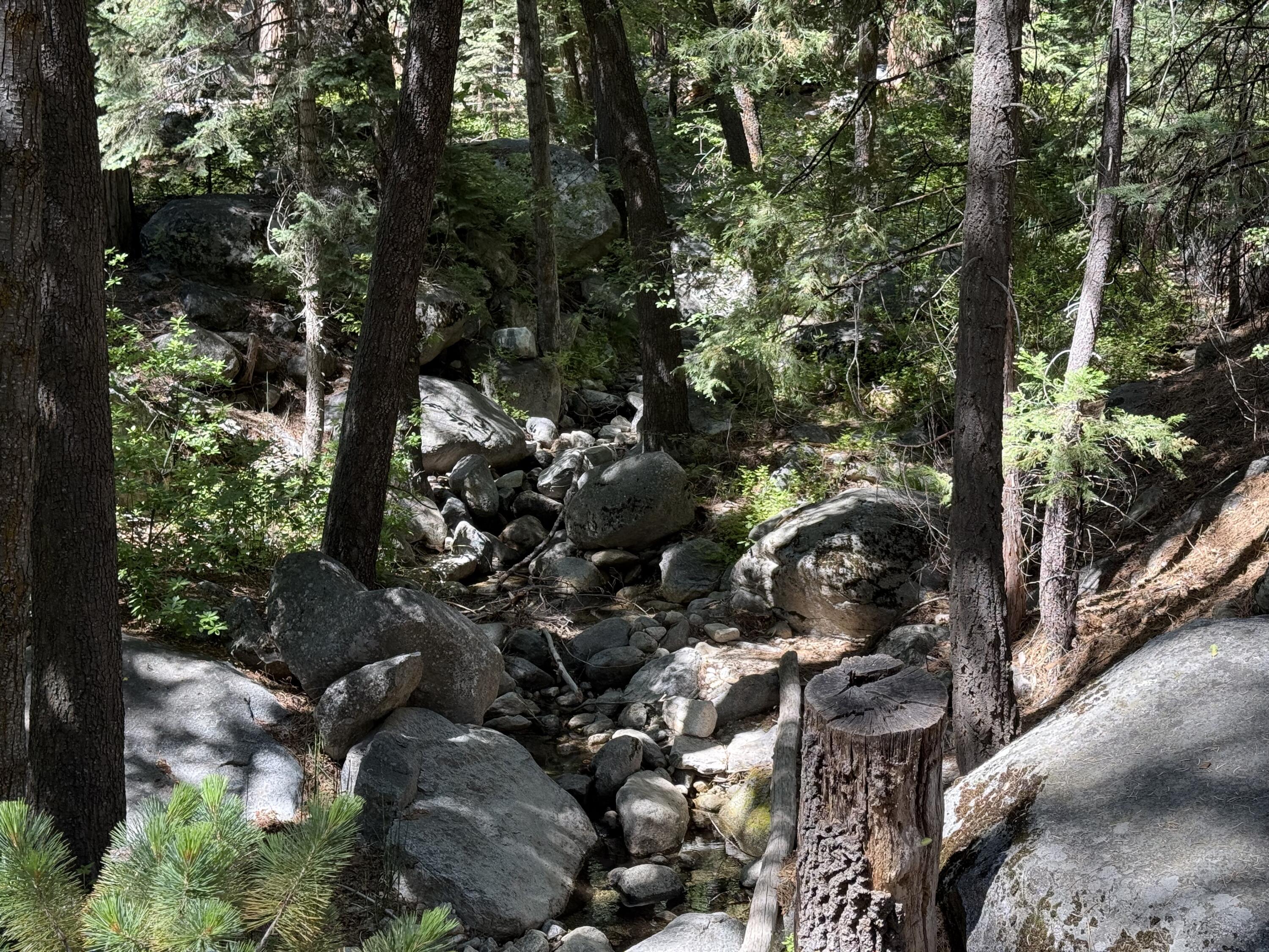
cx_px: 634
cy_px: 476
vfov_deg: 30.3
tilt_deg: -10.1
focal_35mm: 48
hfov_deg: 39.7
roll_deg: -2.2
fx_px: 1760
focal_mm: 6.76
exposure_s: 1/310
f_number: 1.78
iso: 100
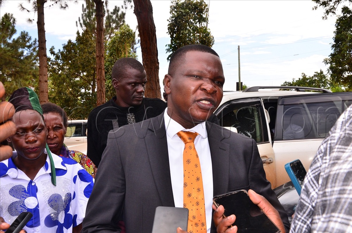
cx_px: 176
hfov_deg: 46.5
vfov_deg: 31.7
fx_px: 410
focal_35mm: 42
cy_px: 116
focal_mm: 28
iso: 500
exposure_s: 1/250
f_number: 11
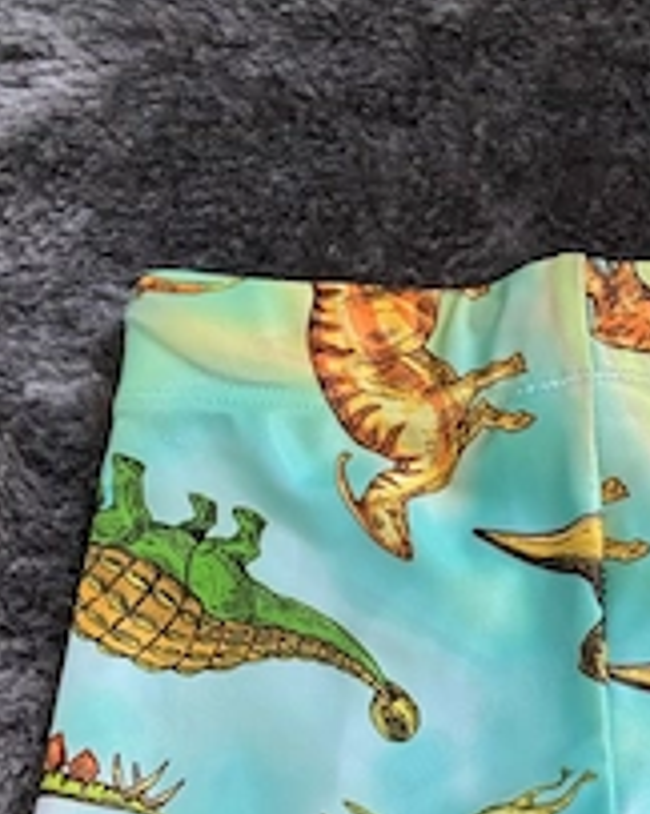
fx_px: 1204
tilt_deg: -78.4
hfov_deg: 29.0
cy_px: 750
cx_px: 586
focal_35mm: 50
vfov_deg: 35.0
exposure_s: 1/60
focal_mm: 4.25
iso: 250
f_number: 1.8
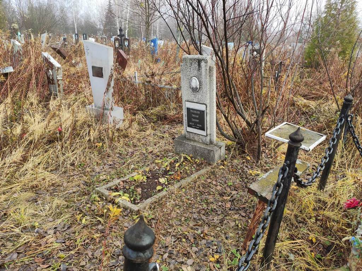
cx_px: 181
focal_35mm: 26
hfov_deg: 67.3
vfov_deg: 53.1
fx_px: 272
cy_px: 136
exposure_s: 1/181
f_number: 1.75
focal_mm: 4.77
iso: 112
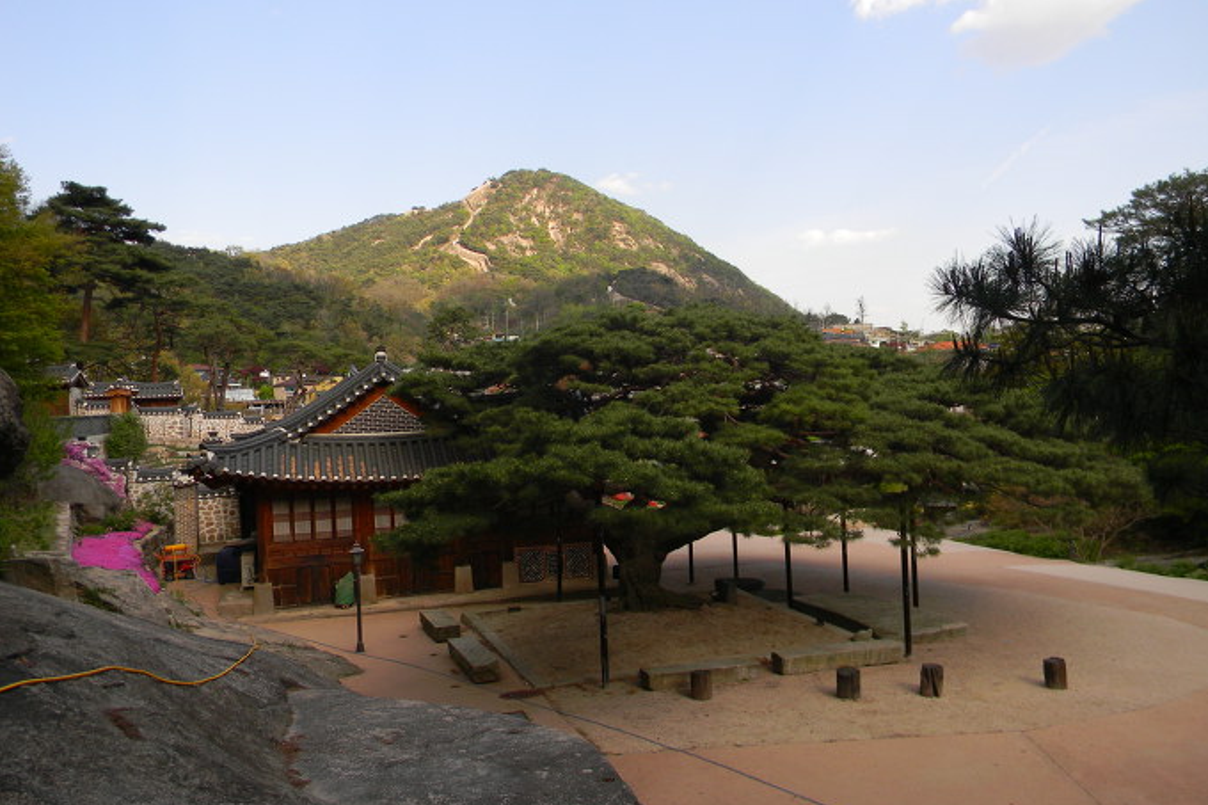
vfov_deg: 43.5
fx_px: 1006
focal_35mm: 30
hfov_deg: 61.9
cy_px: 367
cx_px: 620
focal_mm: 5
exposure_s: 1/437
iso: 80
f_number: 3.5
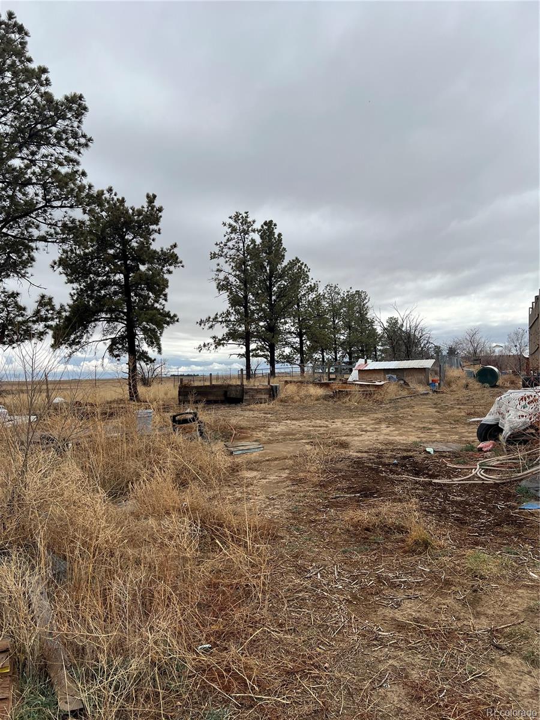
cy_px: 360
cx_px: 270
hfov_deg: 53.1
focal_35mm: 26
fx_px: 541
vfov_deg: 67.3
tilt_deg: +2.7
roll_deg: +2.0
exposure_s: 1/3704
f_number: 1.5
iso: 50
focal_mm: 5.7
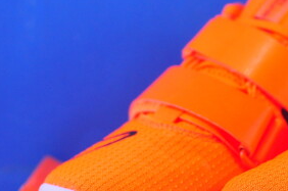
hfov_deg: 9.6
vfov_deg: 6.4
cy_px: 45
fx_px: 1701
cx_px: 323
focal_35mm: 213
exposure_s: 1/250
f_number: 2.8
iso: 250
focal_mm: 50
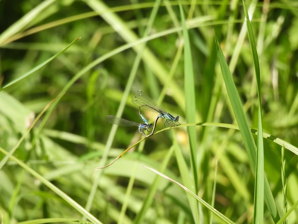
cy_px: 112
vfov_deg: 2.3
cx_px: 149
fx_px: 5596
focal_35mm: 650
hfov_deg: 3.1
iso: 100
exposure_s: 1/250
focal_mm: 116
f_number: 6.3
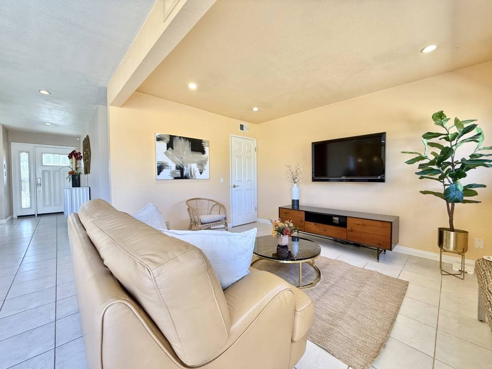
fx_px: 199
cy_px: 184
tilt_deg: -1.2
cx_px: 246
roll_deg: +0.4
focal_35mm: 14
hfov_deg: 102.1
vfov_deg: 85.7
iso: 100
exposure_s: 1/120
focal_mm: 2.22
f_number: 2.2
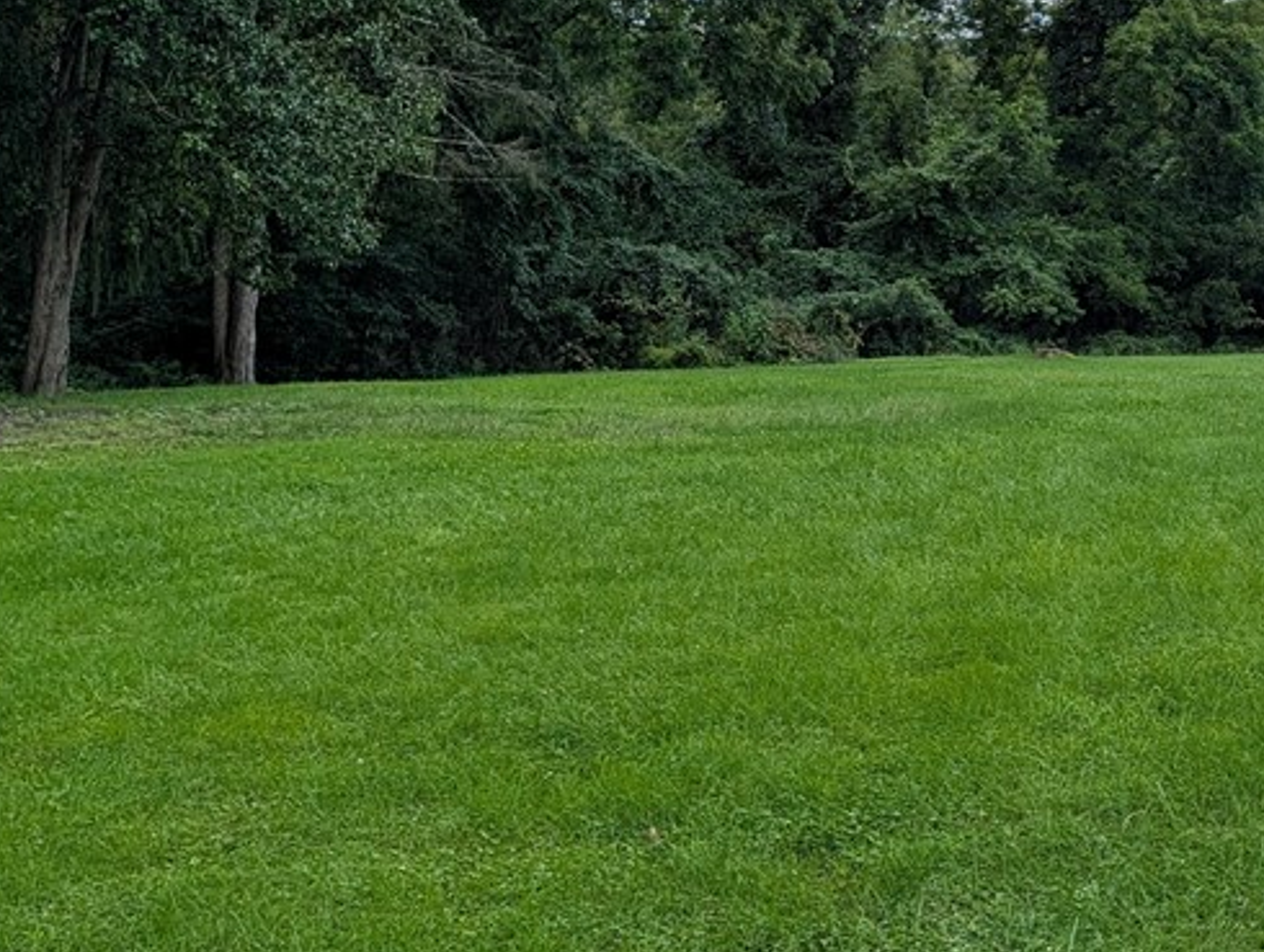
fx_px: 1828
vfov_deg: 28.9
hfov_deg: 35.7
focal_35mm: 50
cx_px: 1154
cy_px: 271
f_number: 1.68
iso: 15
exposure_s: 1/2132
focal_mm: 6.9
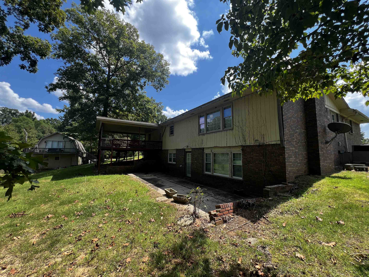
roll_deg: -0.8
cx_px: 184
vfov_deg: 89.9
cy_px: 138
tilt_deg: +6.3
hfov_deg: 106.2
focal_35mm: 13
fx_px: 139
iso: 32
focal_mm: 1.57
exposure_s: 1/515
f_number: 1.8
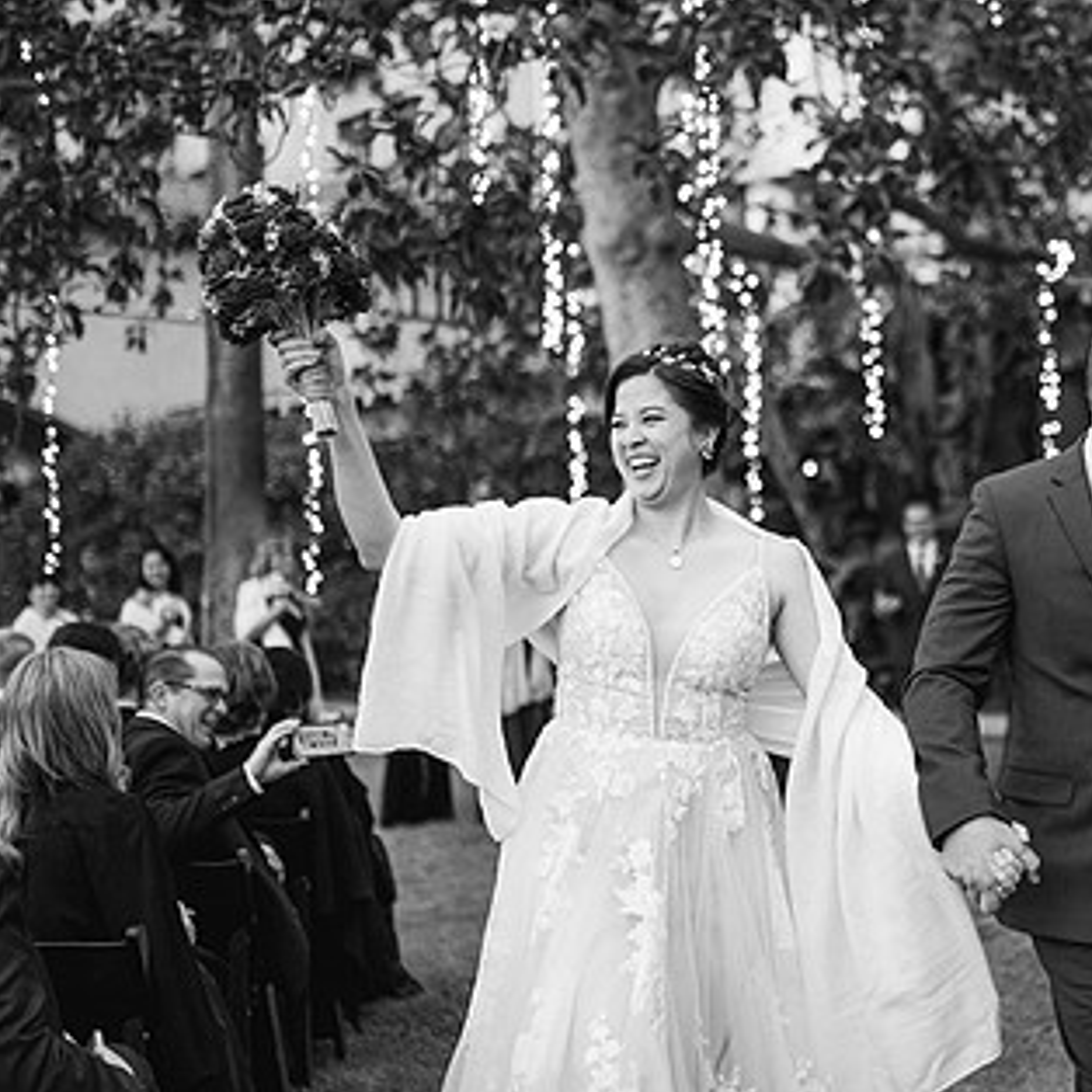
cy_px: 518
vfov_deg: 31.1
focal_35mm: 55
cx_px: 796
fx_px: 1963
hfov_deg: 30.6
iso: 1000
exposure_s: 1/2500
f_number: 1.4
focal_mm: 35
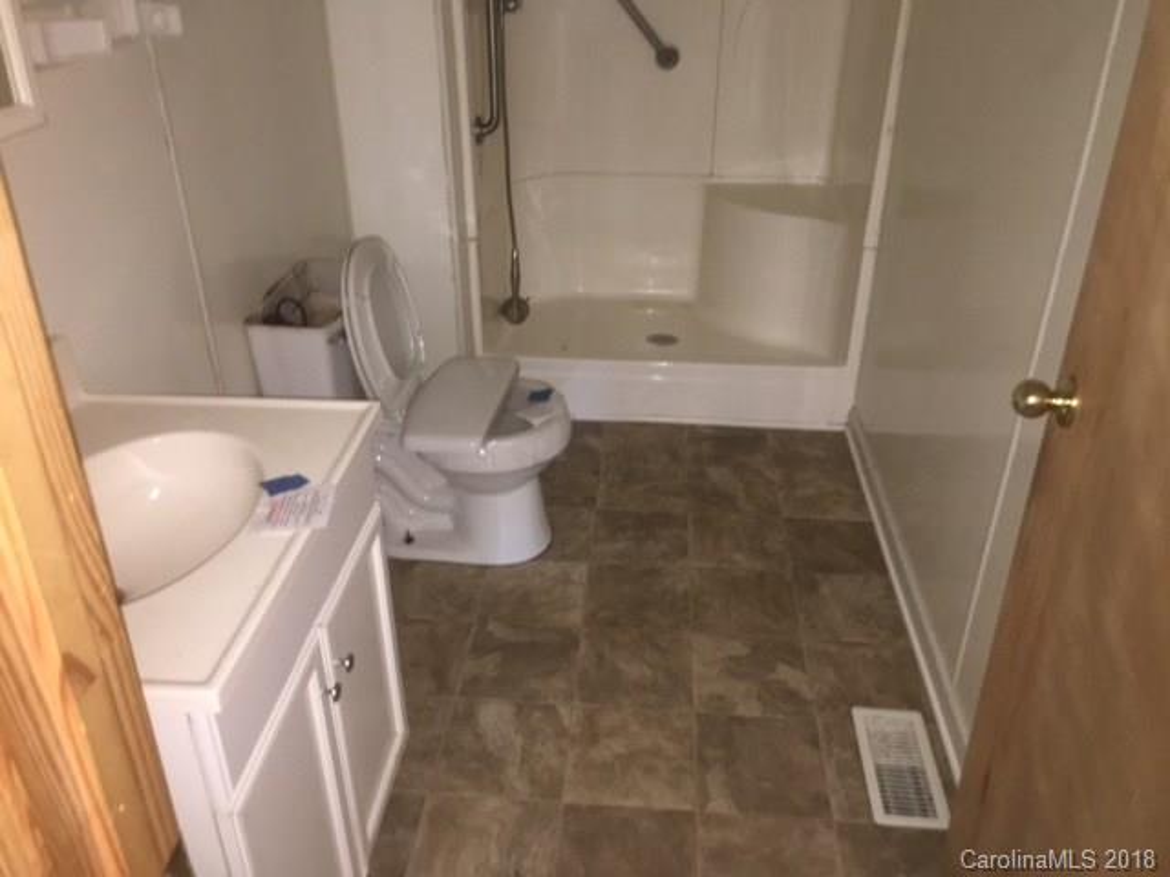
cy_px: 438
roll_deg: +0.0
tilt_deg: -26.5
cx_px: 585
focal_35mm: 29
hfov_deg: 61.7
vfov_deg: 48.2
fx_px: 980
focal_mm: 4.15
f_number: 2.2
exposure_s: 1/16
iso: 160
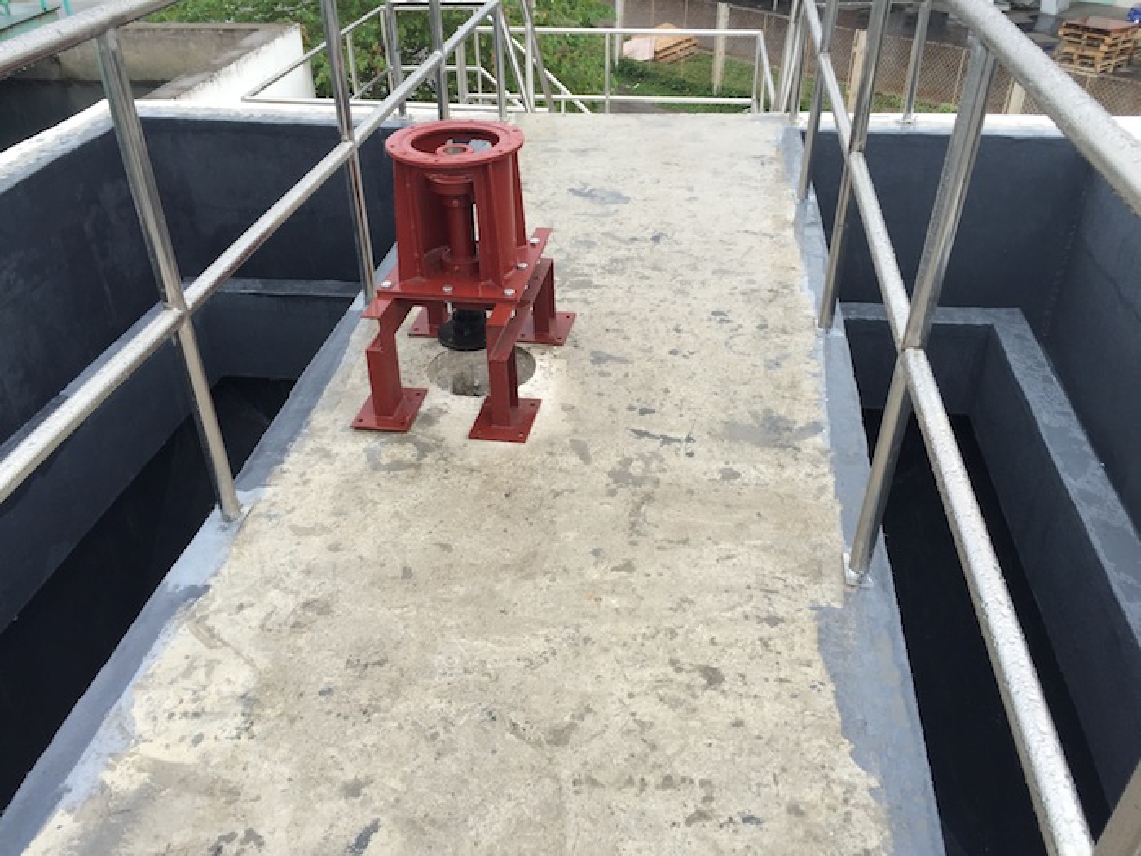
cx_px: 570
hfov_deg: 61.7
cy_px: 428
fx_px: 956
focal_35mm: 29
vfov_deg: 48.2
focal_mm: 4.15
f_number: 2.2
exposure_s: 1/170
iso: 32
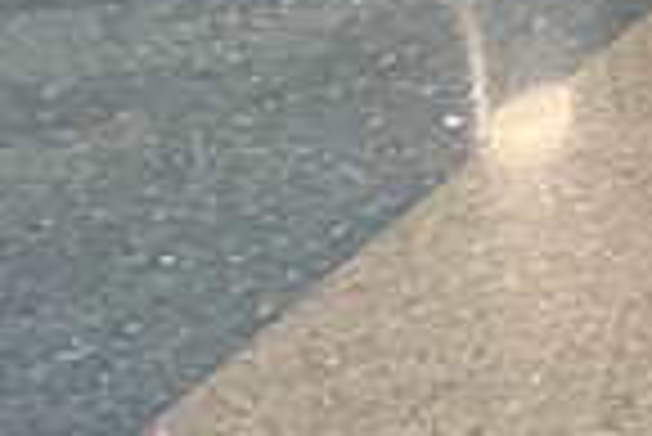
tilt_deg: -12.3
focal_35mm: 103
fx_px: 1867
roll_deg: -0.4
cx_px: 2230
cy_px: -463
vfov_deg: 11.8
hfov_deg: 9.9
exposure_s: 1/120
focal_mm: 2.22
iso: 250
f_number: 2.2
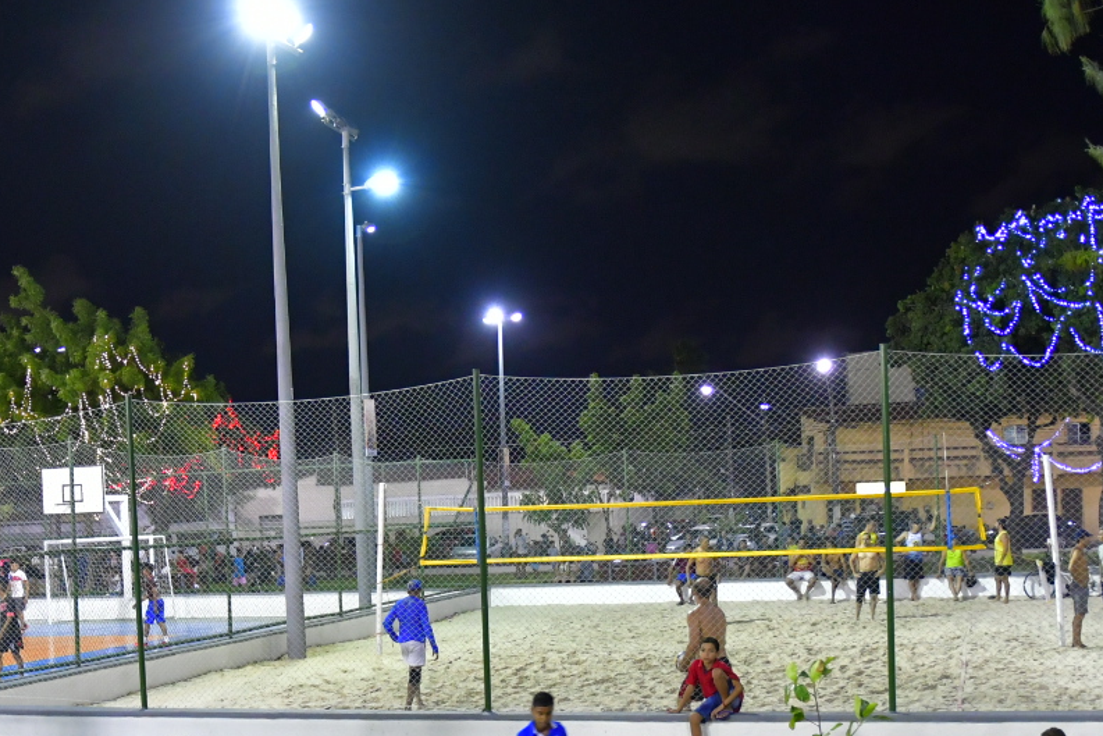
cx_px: 455
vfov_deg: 27.0
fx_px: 1501
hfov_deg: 40.2
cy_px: 583
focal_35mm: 49
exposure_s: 1/60
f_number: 2.8
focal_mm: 16
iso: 2000
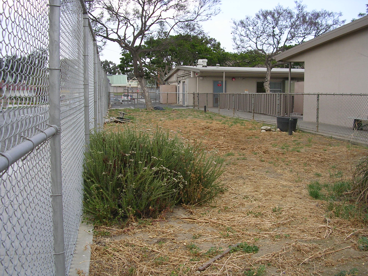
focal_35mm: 38
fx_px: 404
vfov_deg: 37.7
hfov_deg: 49.0
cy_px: 138
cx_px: 184
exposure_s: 1/440
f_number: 2.8
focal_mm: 5.8
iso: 50
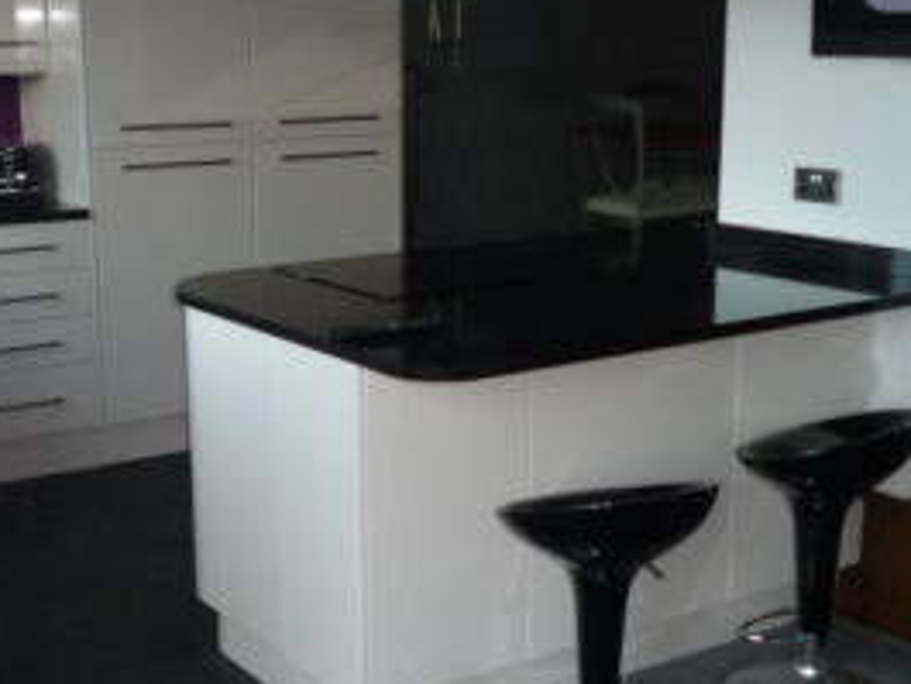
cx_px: 380
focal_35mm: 55
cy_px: 376
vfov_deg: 26.6
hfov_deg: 34.8
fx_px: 1448
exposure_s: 1/30
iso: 100
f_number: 2.8
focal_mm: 4.4
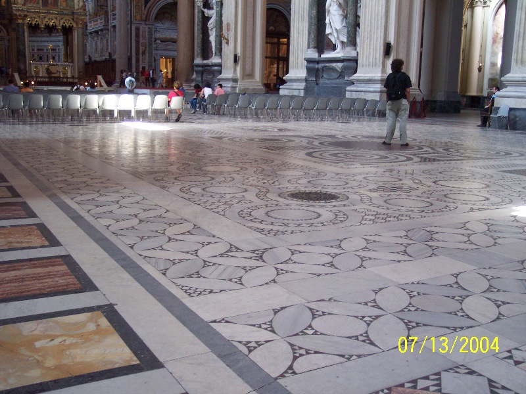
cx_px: 263
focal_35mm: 38
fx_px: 577
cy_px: 197
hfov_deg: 49.0
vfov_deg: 37.7
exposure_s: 1/15
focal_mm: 8
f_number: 2.8
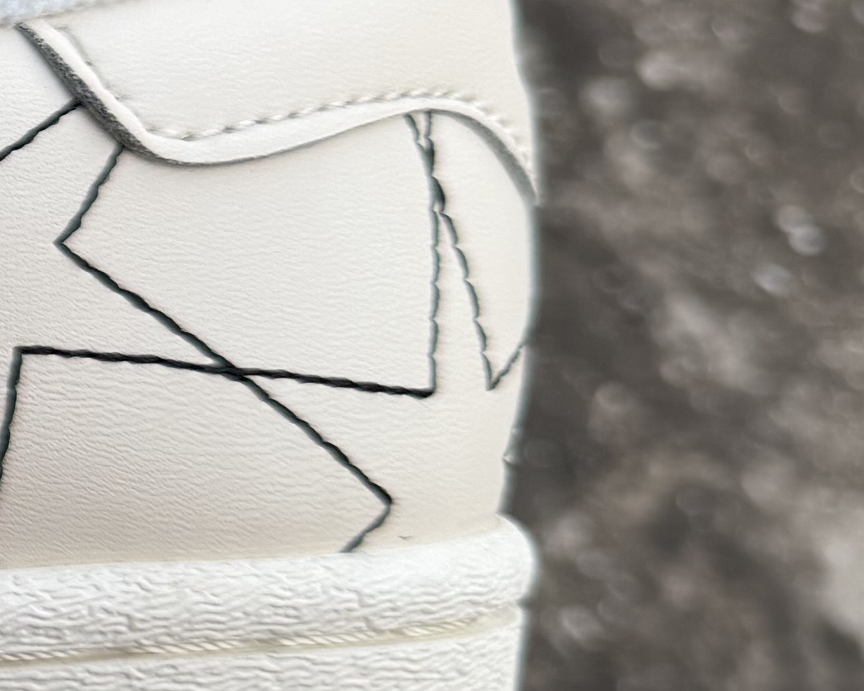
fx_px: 2429
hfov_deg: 15.8
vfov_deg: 16.2
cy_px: 256
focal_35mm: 95
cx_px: -866
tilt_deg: -60.6
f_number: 1.78
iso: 64
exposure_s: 1/176
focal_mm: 6.76
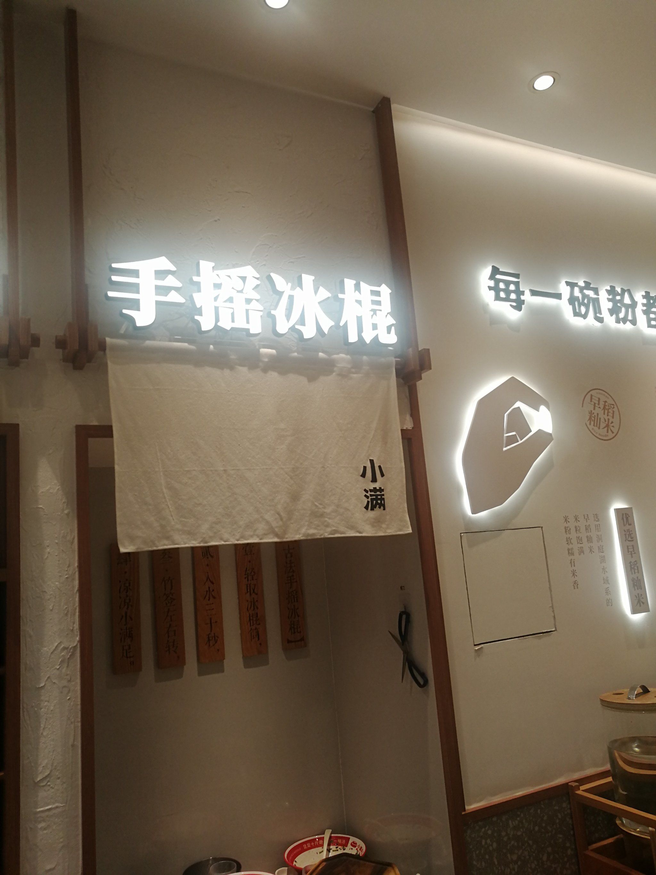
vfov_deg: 65.3
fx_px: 682
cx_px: 328
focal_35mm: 27
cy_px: 438
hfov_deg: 51.4
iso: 100
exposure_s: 1/100
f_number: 2.2
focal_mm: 3.84
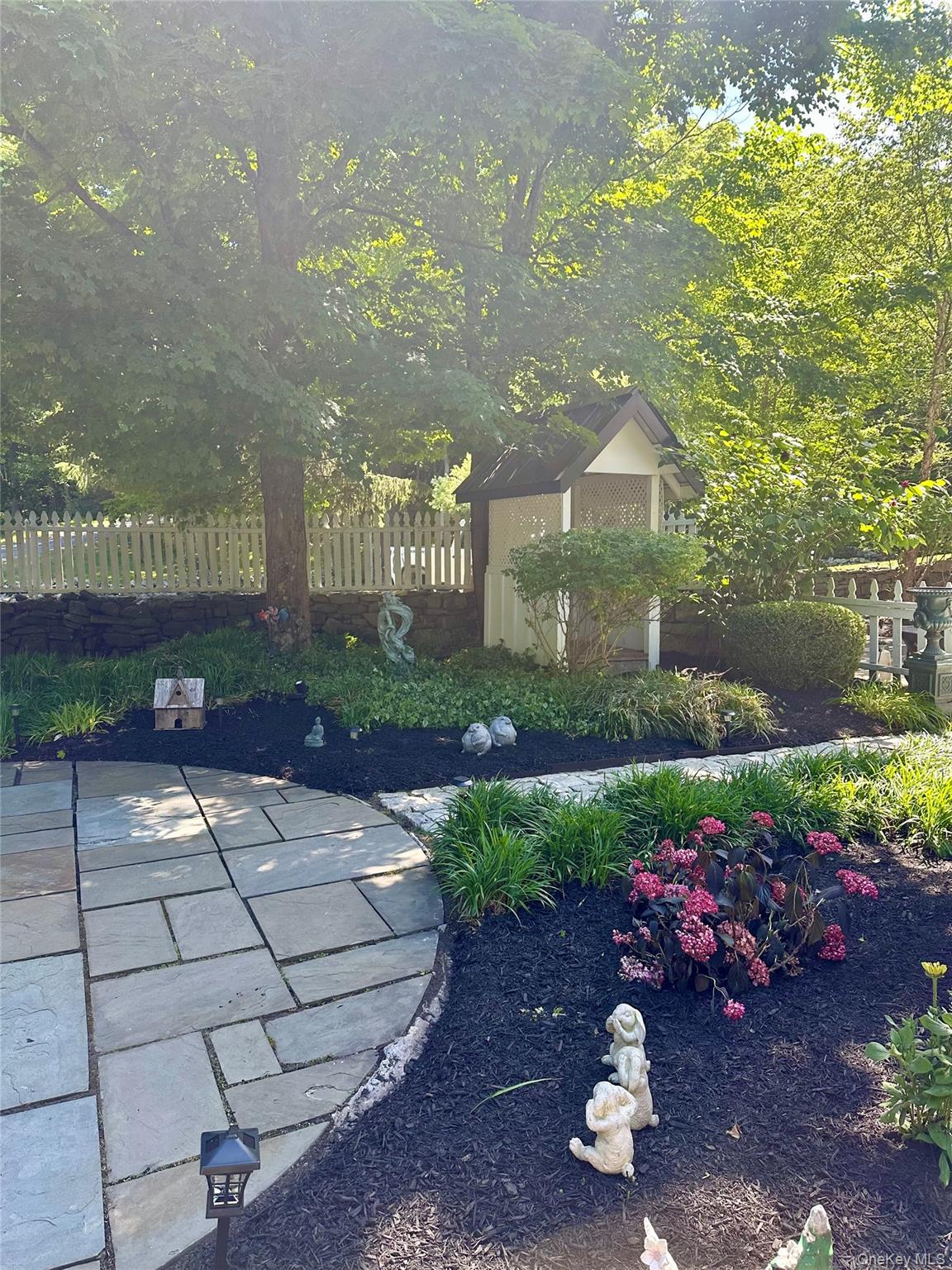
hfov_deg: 56.8
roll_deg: +0.4
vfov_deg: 71.6
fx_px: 880
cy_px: 635
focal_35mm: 24
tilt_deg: -4.4
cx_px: 476
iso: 80
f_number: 1.78
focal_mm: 6.86
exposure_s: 1/555
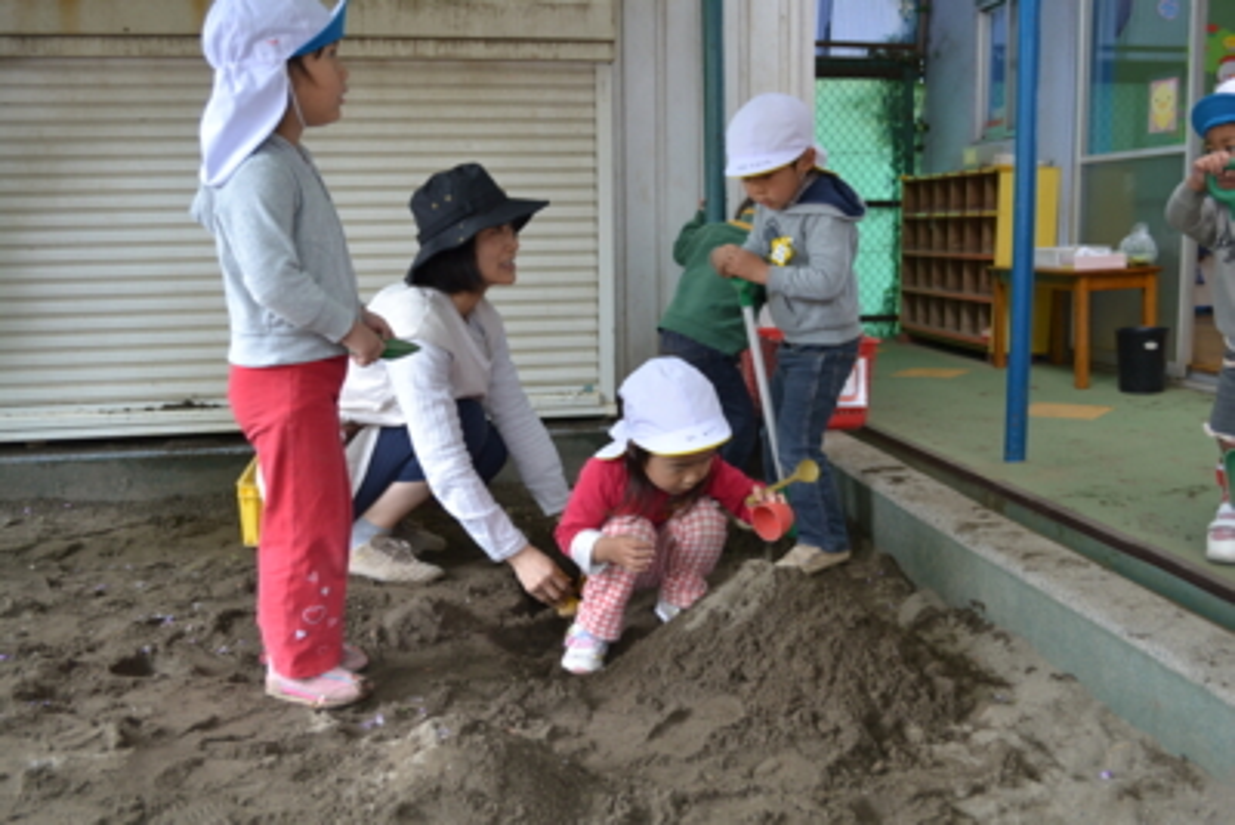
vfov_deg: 36.9
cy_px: 412
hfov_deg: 53.1
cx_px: 618
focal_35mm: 36
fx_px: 1235
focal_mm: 24
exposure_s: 1/60
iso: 400
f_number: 4
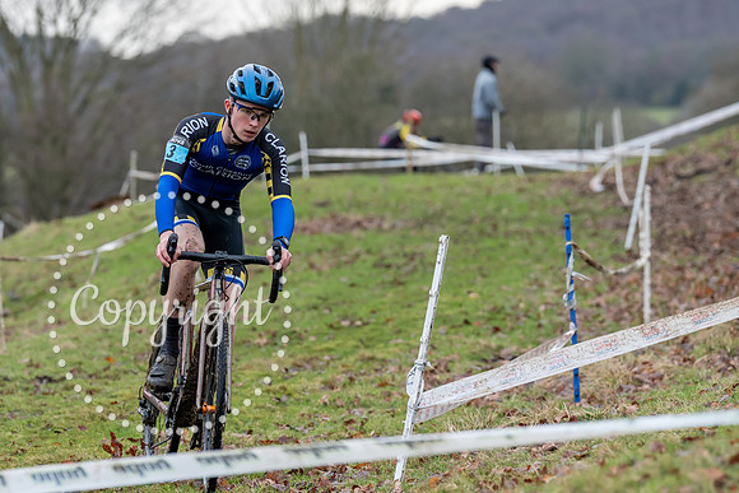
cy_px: 141
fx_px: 4892
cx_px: 233
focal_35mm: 238
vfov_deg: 5.8
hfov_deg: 8.6
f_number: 4.5
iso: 800
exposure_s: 1/1000
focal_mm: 167
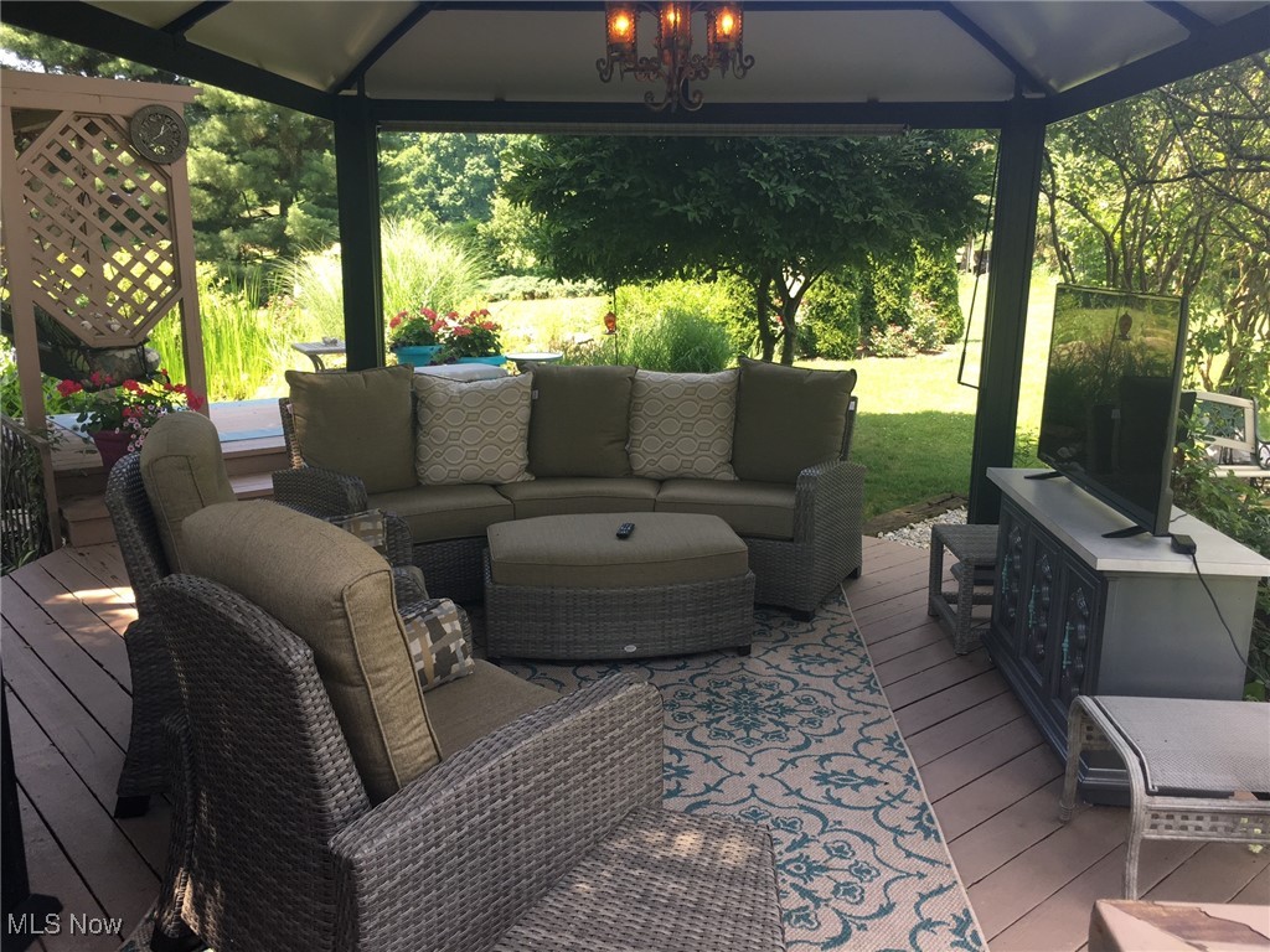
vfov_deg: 48.2
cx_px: 635
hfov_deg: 61.7
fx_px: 1064
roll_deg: -1.3
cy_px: 476
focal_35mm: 29
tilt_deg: -12.9
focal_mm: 4.15
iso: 25
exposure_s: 1/120
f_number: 2.2
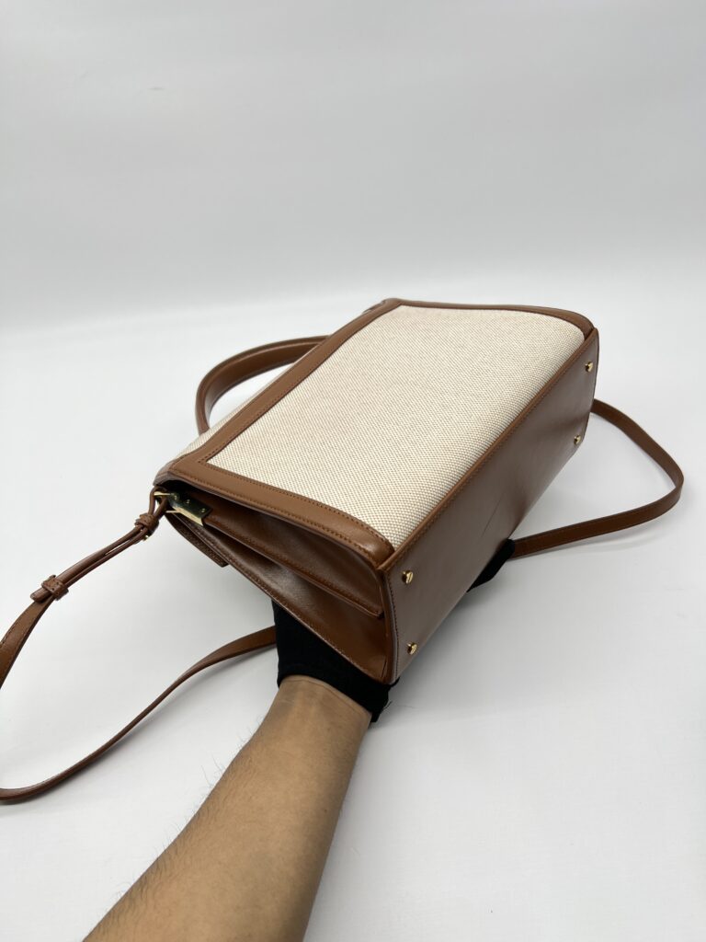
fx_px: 707
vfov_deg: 67.3
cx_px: 353
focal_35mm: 26
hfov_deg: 53.1
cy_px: 471
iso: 32
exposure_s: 1/131
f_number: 1.5
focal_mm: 5.7
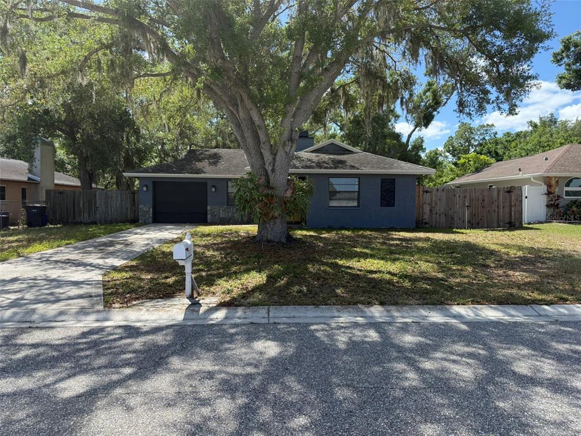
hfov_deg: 71.6
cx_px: 290
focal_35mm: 24
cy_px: 218
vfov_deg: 56.8
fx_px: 403
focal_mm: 6.76
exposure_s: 1/2801
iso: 100
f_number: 1.78
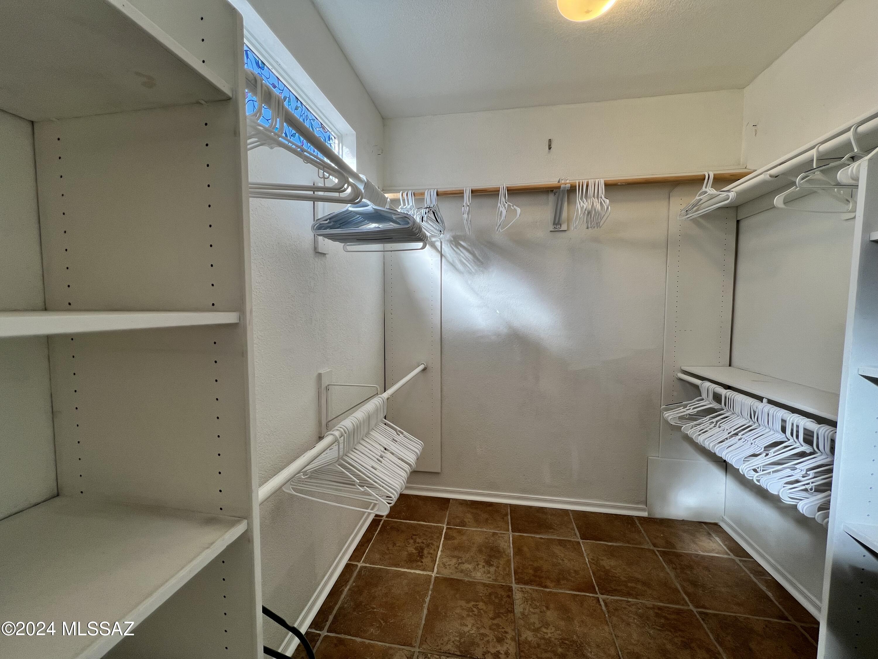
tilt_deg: -3.9
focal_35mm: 13
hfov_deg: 106.2
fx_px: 330
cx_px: 439
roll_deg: -0.2
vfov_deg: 89.9
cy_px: 330
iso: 32
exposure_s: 1/184
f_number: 1.8
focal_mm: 1.57
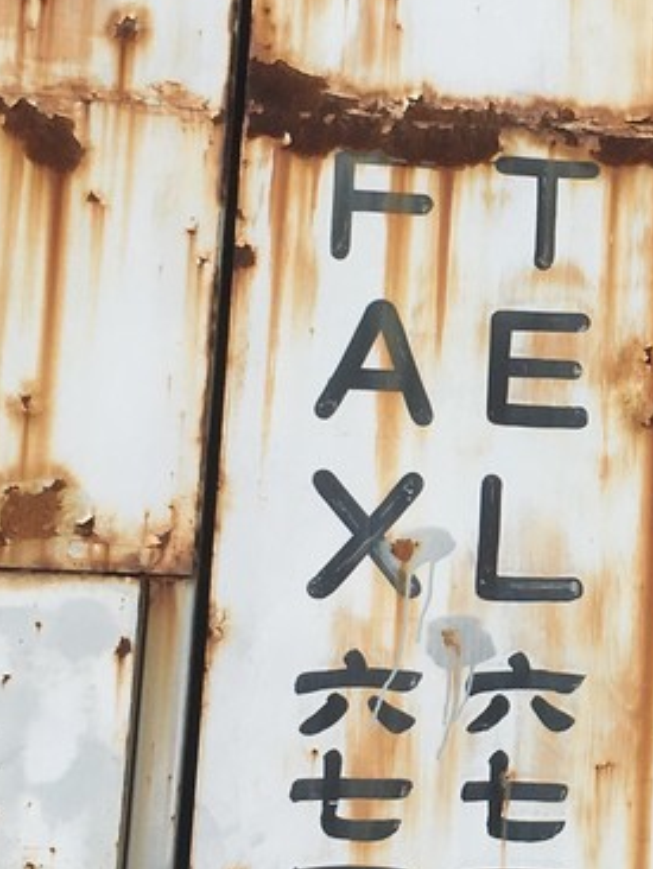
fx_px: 2387
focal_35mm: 95
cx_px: 864
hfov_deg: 14.8
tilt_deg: +7.7
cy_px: 475
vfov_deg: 20.6
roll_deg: -2.3
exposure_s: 1/259
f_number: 2.2
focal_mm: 4.15
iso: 25
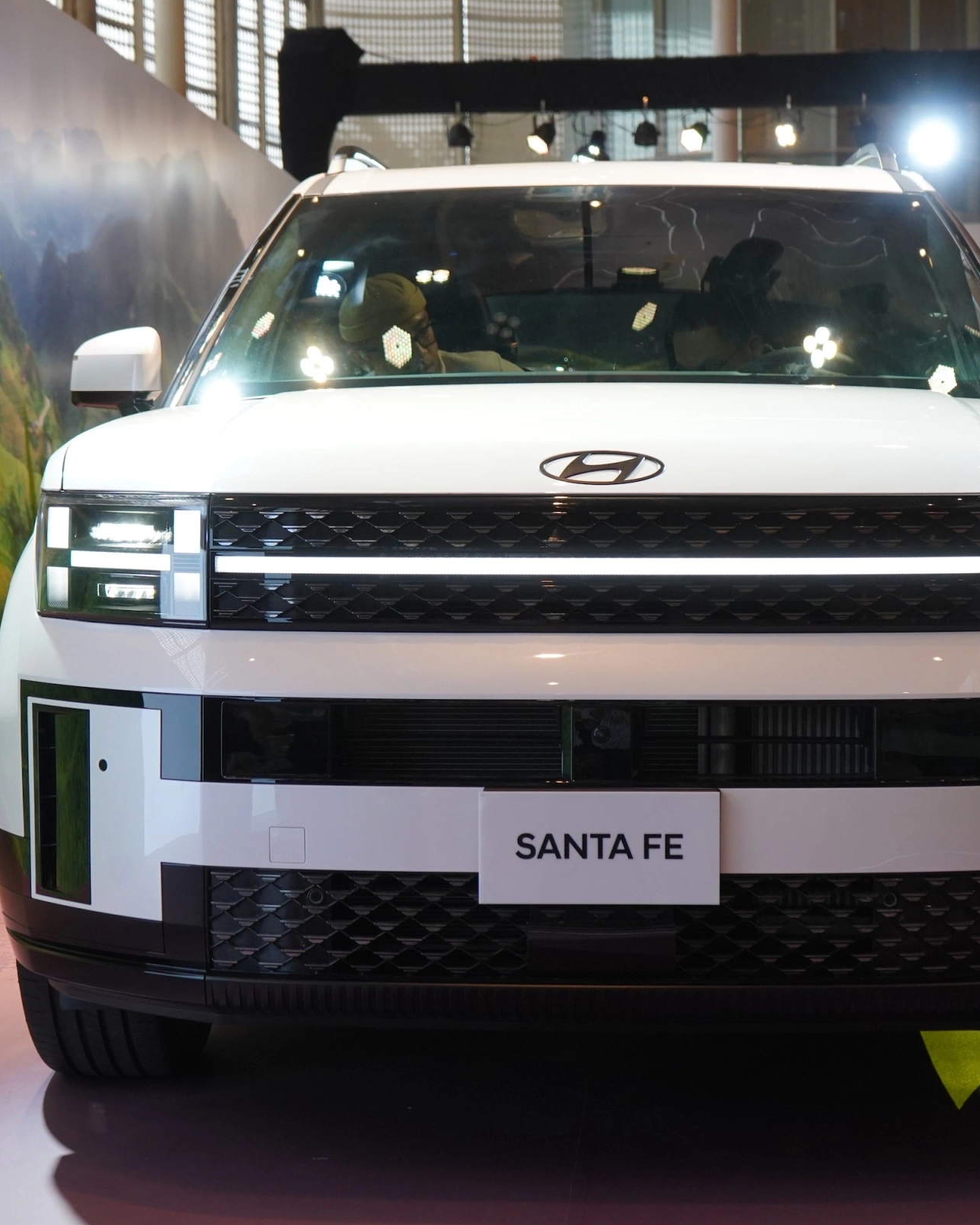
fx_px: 2357
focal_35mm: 65
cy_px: 613
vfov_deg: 29.1
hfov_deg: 23.5
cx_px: 557
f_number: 5.6
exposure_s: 1/320
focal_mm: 46
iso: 1600
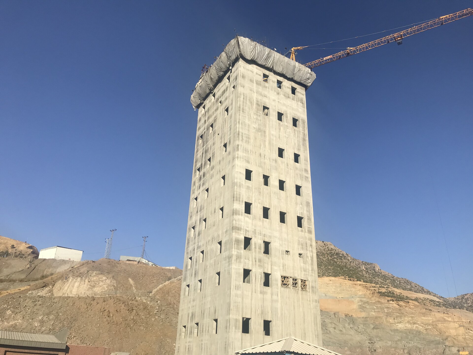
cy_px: 178
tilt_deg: +29.0
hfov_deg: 63.4
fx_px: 383
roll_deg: -2.7
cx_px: 236
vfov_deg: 49.7
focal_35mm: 28
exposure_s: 1/3425
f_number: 1.8
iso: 20
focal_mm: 3.99
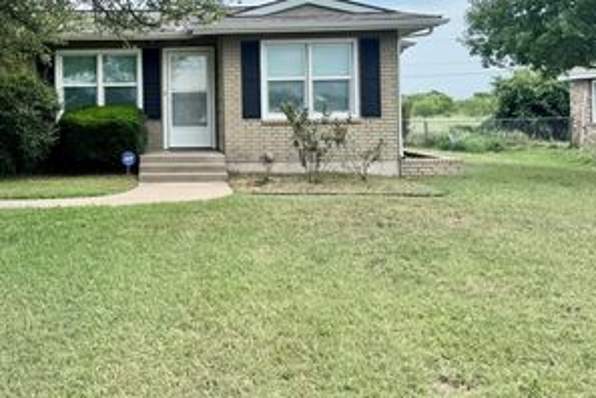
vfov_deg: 31.4
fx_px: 695
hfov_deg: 44.8
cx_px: 148
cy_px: 104
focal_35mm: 42
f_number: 1.78
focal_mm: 6.76
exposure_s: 1/1923
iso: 80
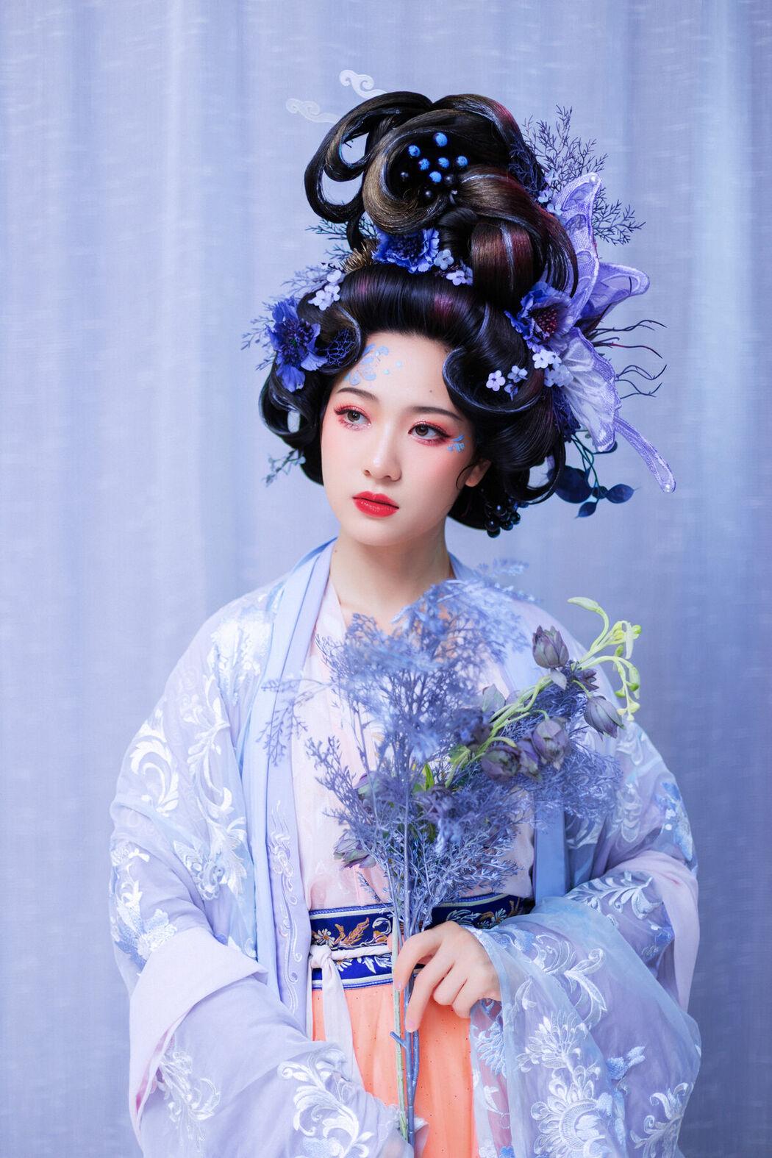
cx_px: 386
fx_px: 1608
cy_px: 579
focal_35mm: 50
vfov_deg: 39.6
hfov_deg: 27.0
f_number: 1.8
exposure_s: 1/125
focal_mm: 50
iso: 100
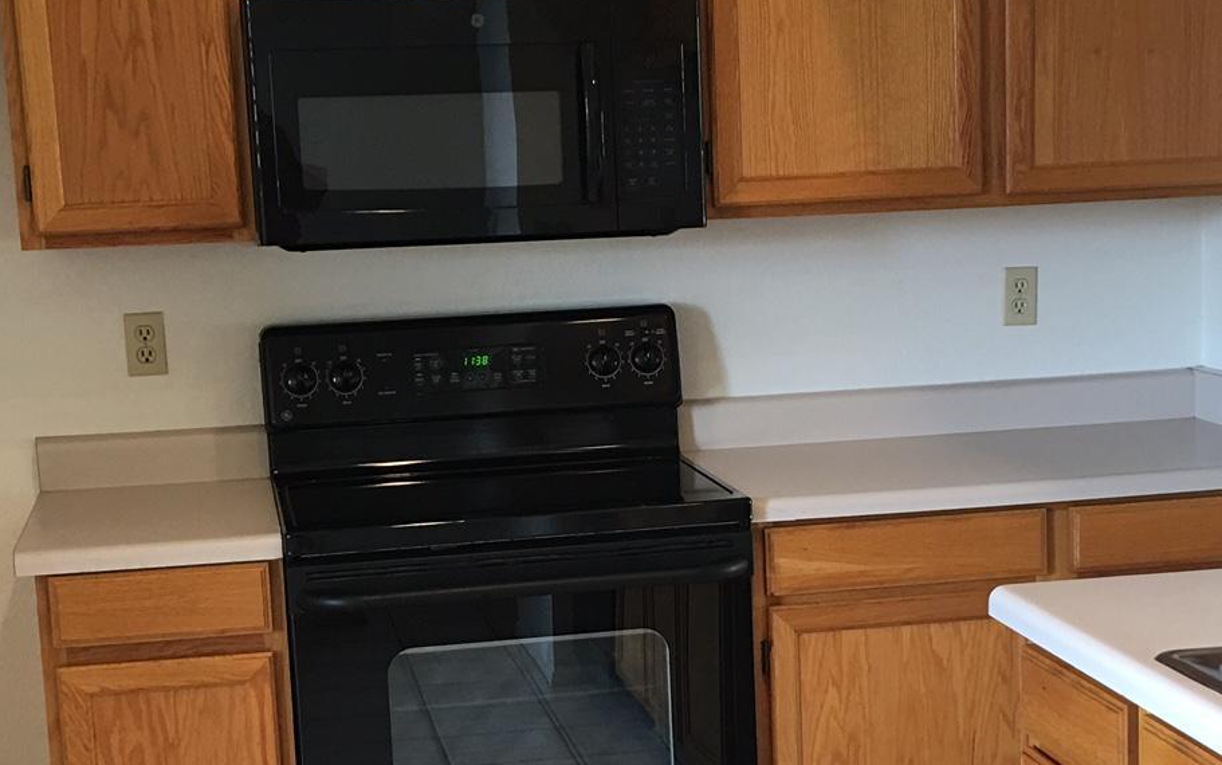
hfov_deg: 30.2
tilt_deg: -9.8
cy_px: 557
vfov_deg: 19.1
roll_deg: +1.9
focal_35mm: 68
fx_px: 2265
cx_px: 664
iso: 40
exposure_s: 1/15
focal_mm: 4.15
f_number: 2.2
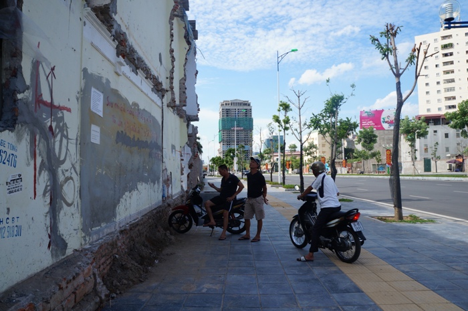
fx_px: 351
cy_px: 156
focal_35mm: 27
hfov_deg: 67.4
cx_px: 234
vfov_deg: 47.8
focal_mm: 18
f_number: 13
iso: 200
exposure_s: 1/160
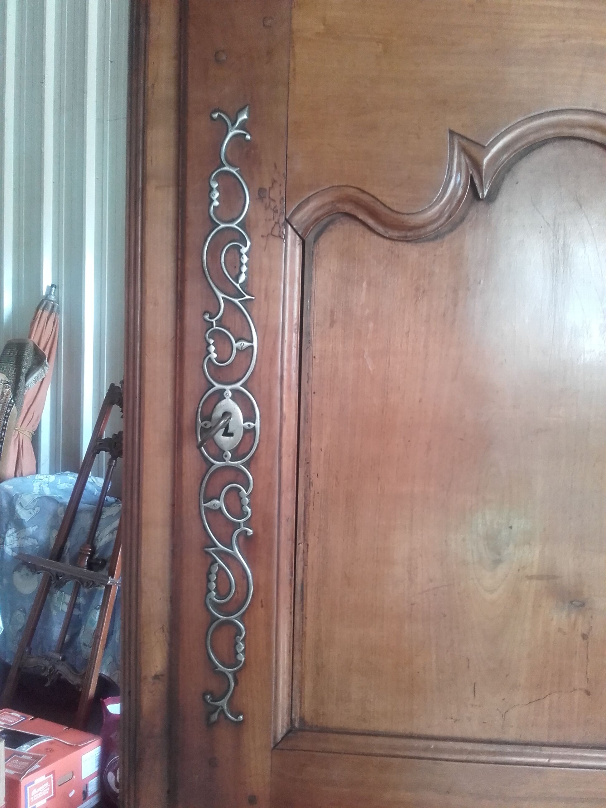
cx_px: 303
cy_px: 404
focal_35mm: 31
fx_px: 724
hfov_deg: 45.4
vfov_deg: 58.4
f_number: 2.2
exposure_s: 1/16
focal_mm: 3.3
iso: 160
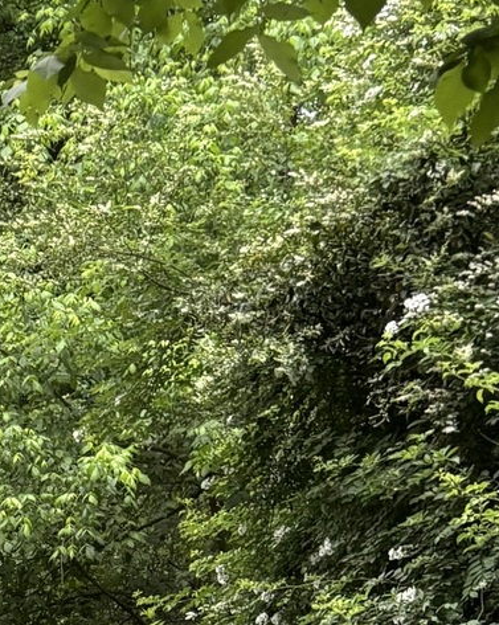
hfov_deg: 11.2
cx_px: -515
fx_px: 2291
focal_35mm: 124
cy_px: 943
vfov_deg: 14.5
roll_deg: +0.3
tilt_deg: -5.9
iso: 250
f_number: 1.6
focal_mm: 5.96
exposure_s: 1/60
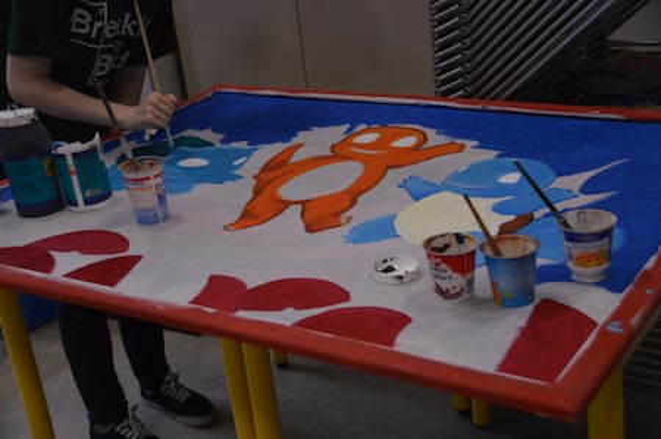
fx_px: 880
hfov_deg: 41.2
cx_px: 330
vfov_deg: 28.0
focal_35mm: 48
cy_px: 220
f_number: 4
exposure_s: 1/400
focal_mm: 32
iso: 800
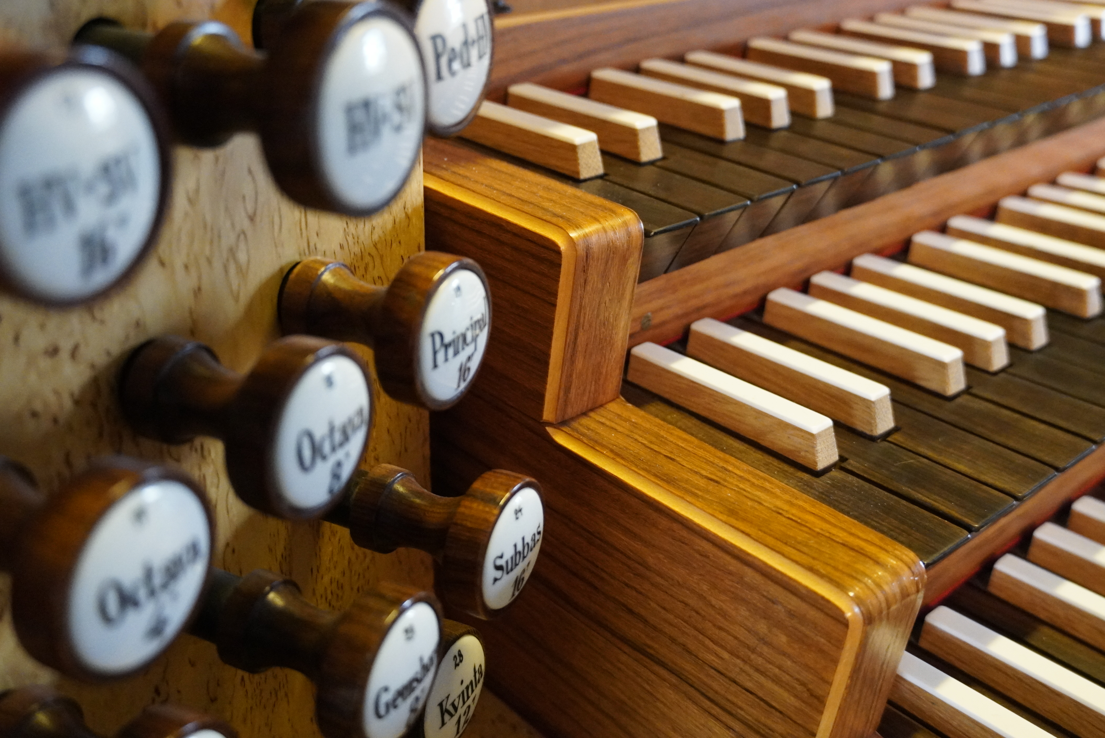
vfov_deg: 34.3
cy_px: 369
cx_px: 552
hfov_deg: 49.5
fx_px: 1198
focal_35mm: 39
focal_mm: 26
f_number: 4
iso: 6400
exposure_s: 1/125
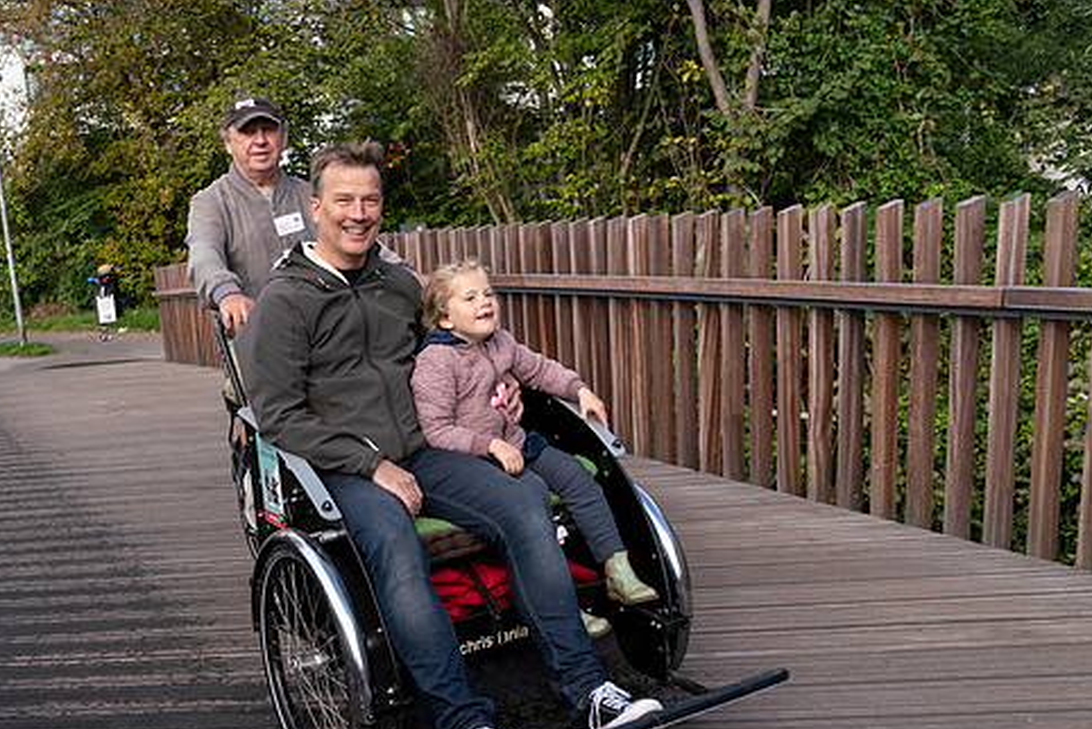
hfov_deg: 50.6
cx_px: 338
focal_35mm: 37
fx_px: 1123
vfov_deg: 35.7
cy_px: 469
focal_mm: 25
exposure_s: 1/800
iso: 250
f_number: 4.5
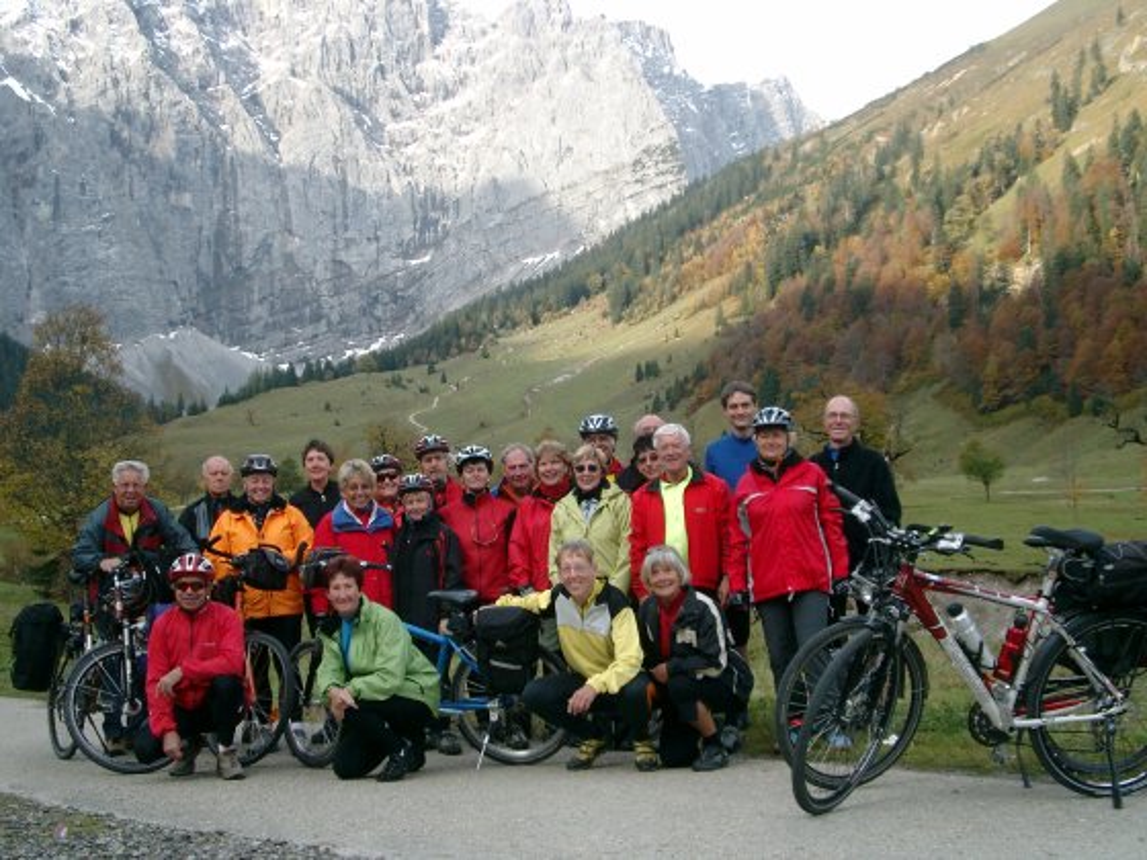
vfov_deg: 29.1
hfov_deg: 38.2
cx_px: 574
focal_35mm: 50
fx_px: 1657
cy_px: 430
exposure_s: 1/320
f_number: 3
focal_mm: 10.2
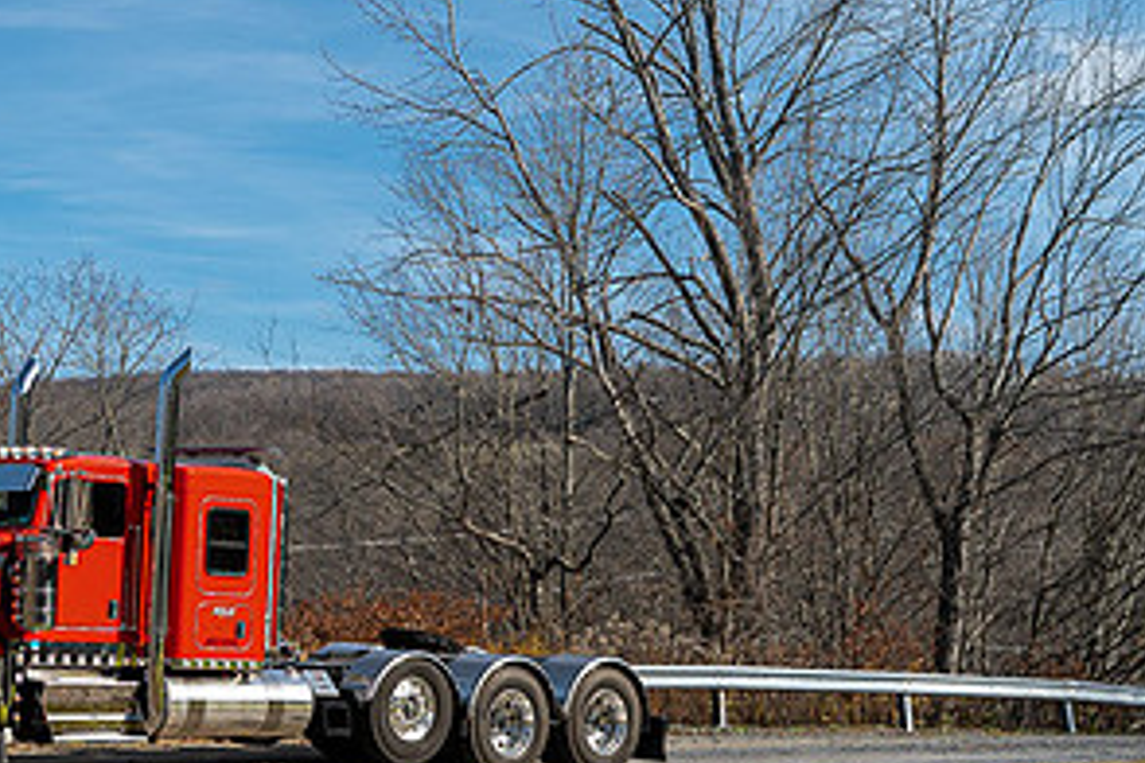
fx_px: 2449
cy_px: 481
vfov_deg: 17.7
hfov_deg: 25.6
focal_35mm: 77
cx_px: 132
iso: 100
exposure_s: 1/100
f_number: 3.2
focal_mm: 39
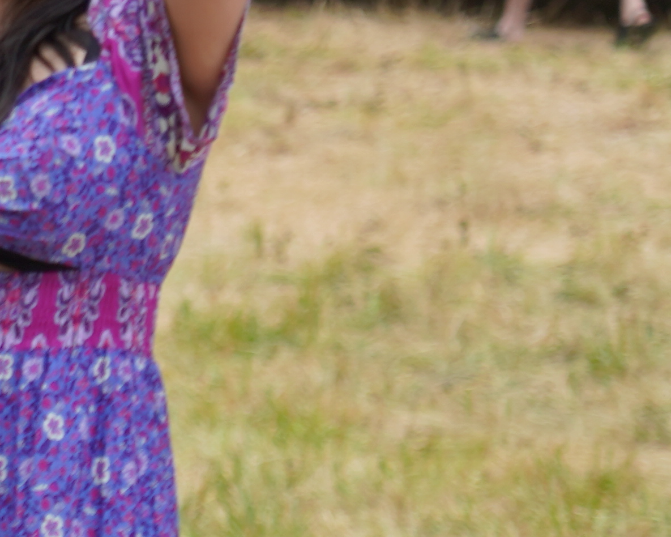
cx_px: -783
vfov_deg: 3.1
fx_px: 9910
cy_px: 221
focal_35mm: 499
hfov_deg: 3.8
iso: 200
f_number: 4
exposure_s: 1/160
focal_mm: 105
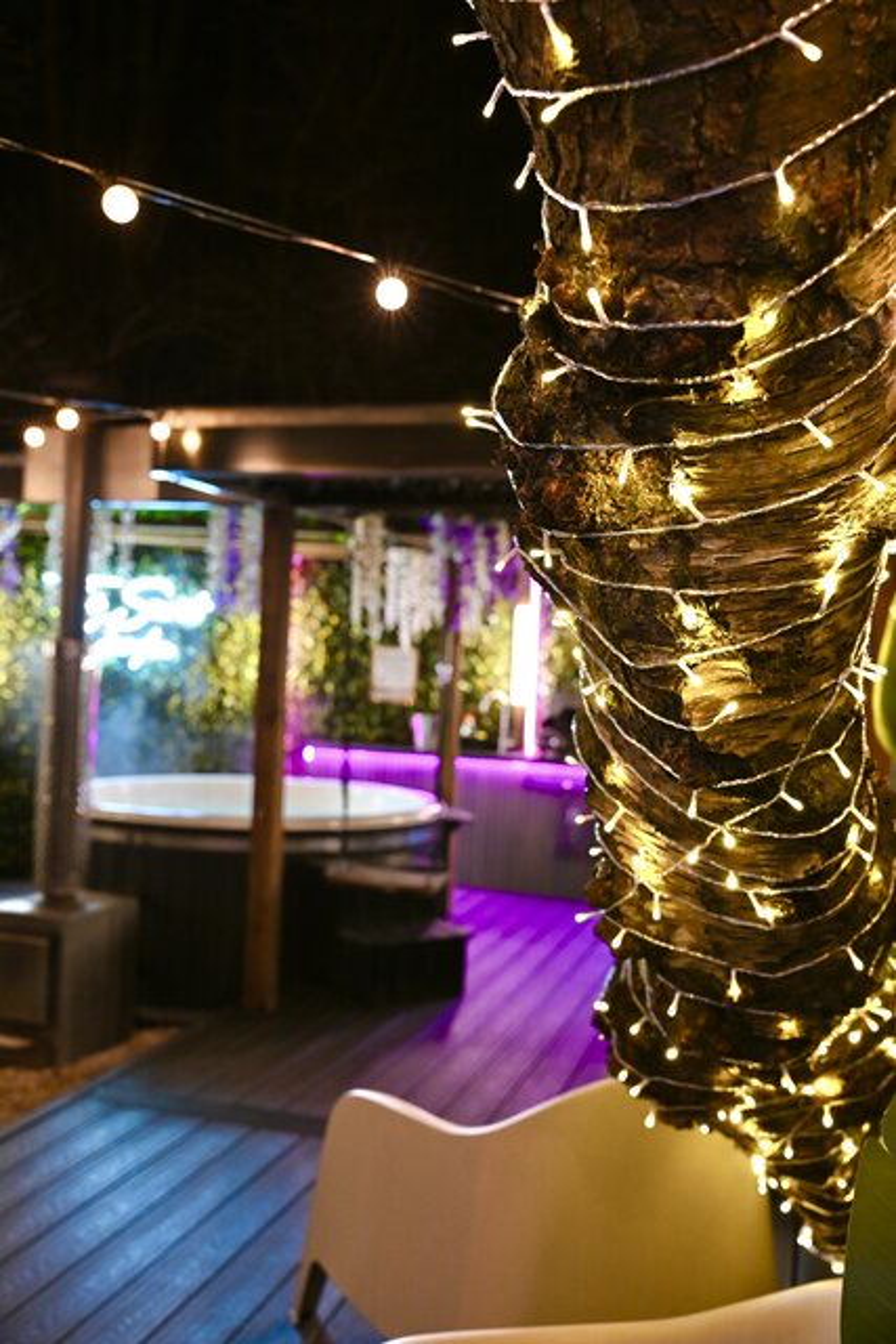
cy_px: 672
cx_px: 448
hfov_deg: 38.9
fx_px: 1269
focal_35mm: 34
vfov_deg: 55.8
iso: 1800
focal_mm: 34
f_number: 4
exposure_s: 1/30
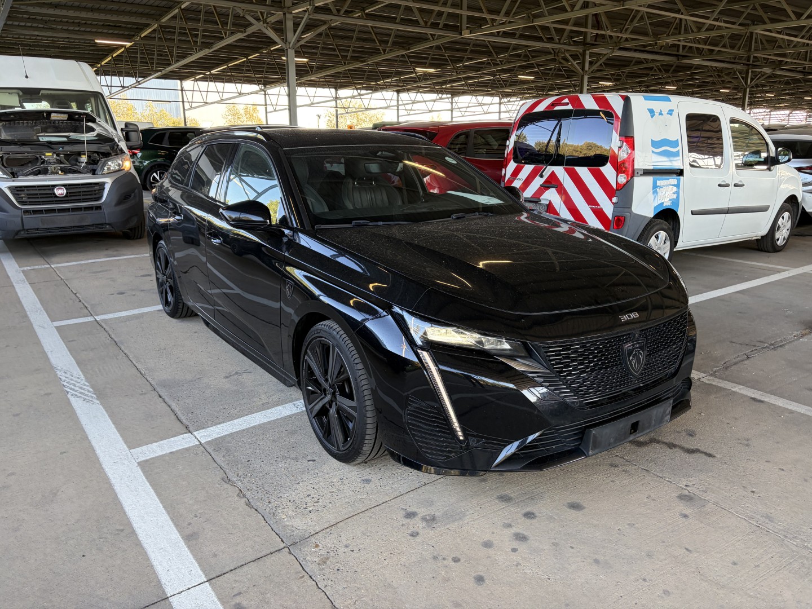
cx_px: 406
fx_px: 610
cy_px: 304
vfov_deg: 53.1
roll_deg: -1.7
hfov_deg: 67.3
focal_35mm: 26
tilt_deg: -9.3
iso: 64
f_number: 1.6
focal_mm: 5.96
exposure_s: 1/122
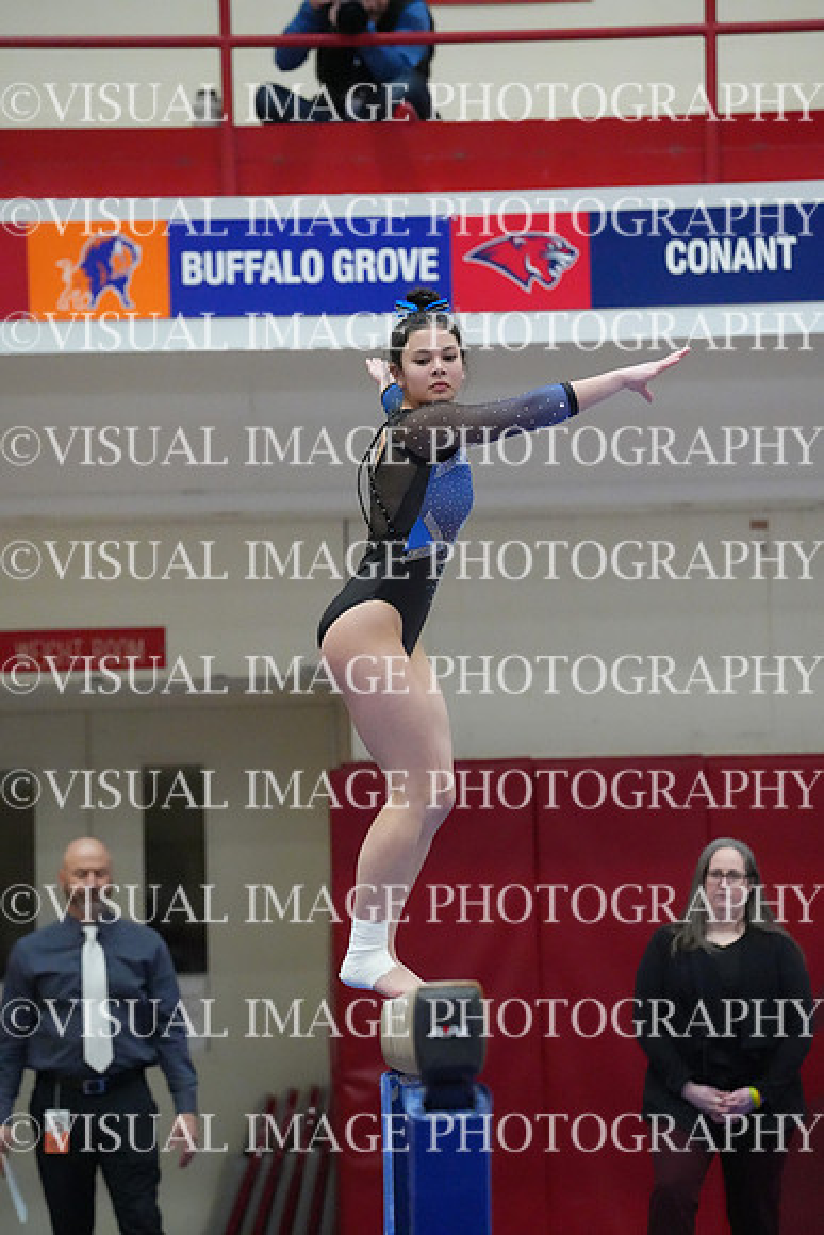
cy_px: 618
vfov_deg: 11.5
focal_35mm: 179
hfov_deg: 7.7
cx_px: 412
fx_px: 6142
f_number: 4
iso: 16000
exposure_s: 1/1250
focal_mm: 179
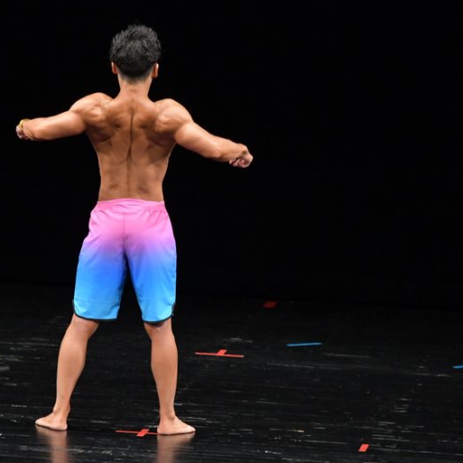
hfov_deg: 4.6
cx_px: 159
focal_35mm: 385
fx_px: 5826
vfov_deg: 4.6
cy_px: 232
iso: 3200
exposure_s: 1/400
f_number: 5.6
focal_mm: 200
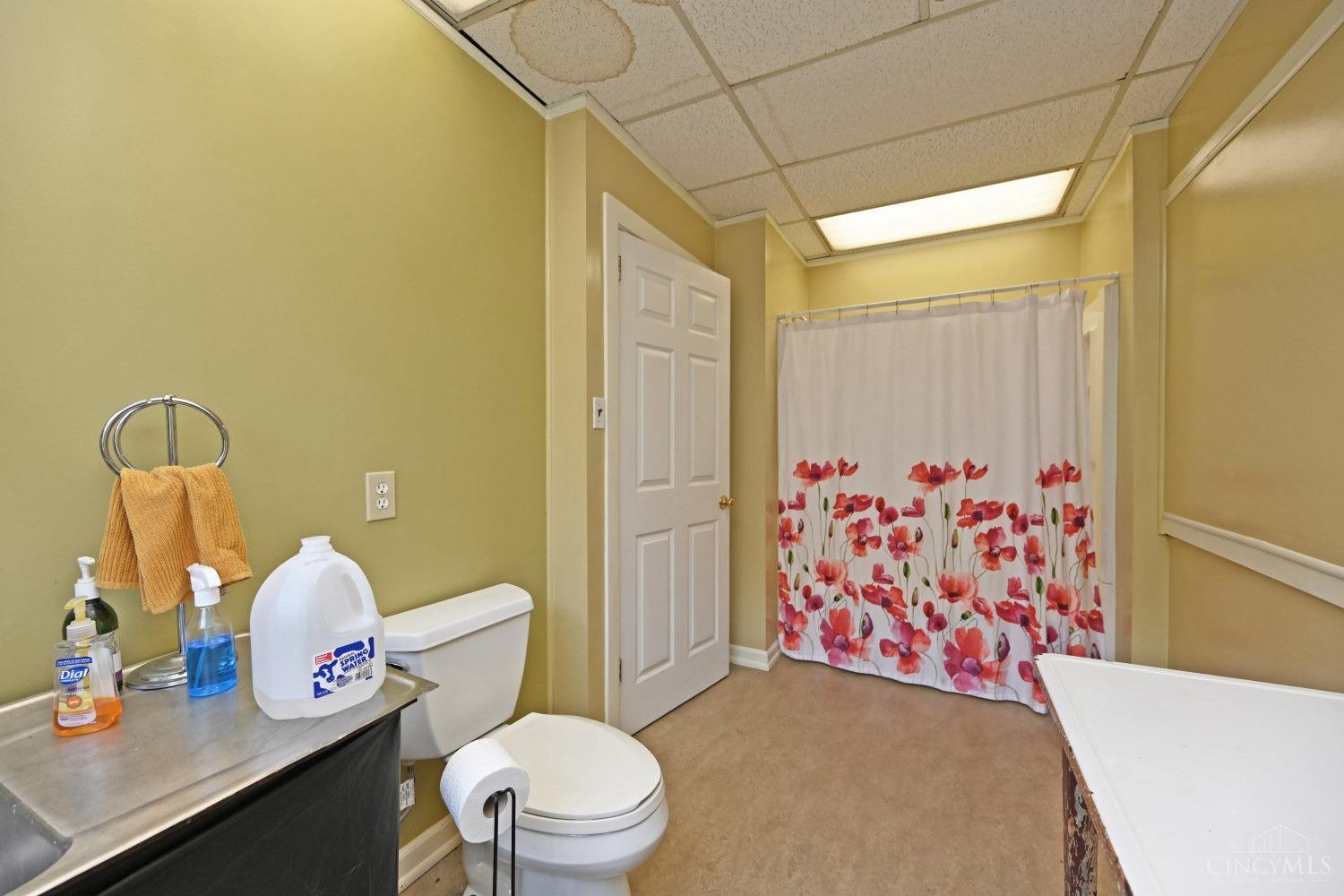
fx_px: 523
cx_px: 672
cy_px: 448
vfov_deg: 81.2
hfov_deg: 104.3
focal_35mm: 14
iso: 200
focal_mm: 14
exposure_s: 1/100
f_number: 5
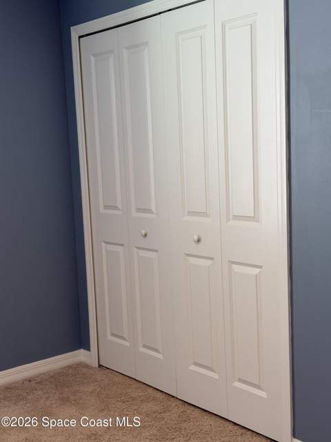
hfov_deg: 30.3
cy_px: 221
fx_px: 612
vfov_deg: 39.7
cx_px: 166
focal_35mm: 48
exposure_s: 1/121
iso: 80
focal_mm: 6.76
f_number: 1.78
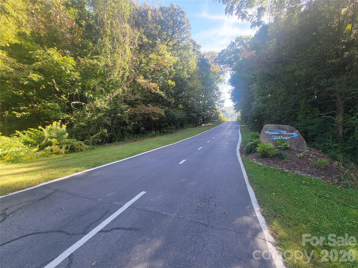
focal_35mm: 13
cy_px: 134
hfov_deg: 106.2
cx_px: 179
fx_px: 134
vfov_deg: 89.9
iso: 50
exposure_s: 1/120
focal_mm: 2.2
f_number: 2.2
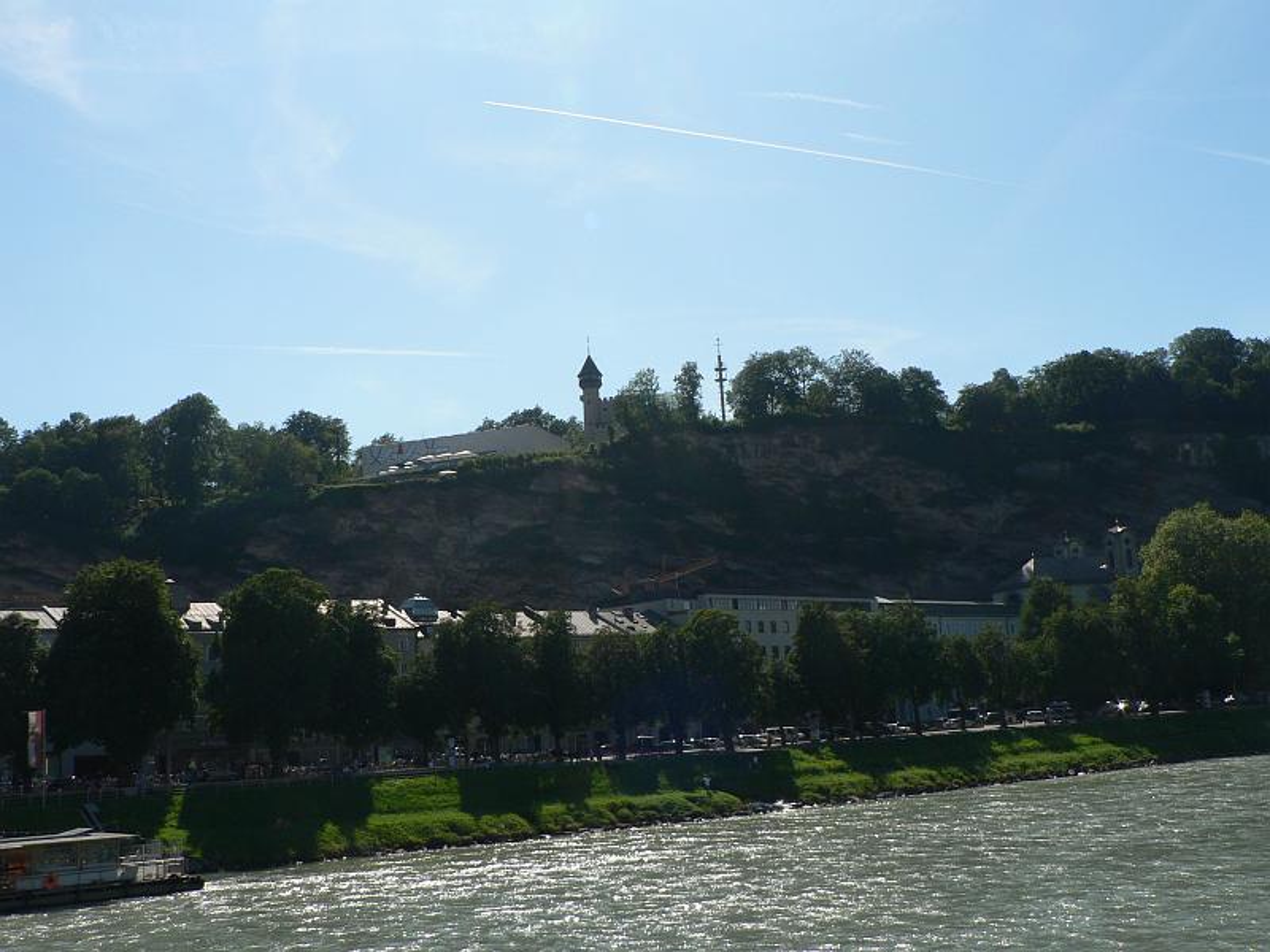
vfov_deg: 39.7
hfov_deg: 51.4
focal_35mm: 36
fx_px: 1321
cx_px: 635
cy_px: 476
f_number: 5.6
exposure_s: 1/640
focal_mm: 6
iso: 80
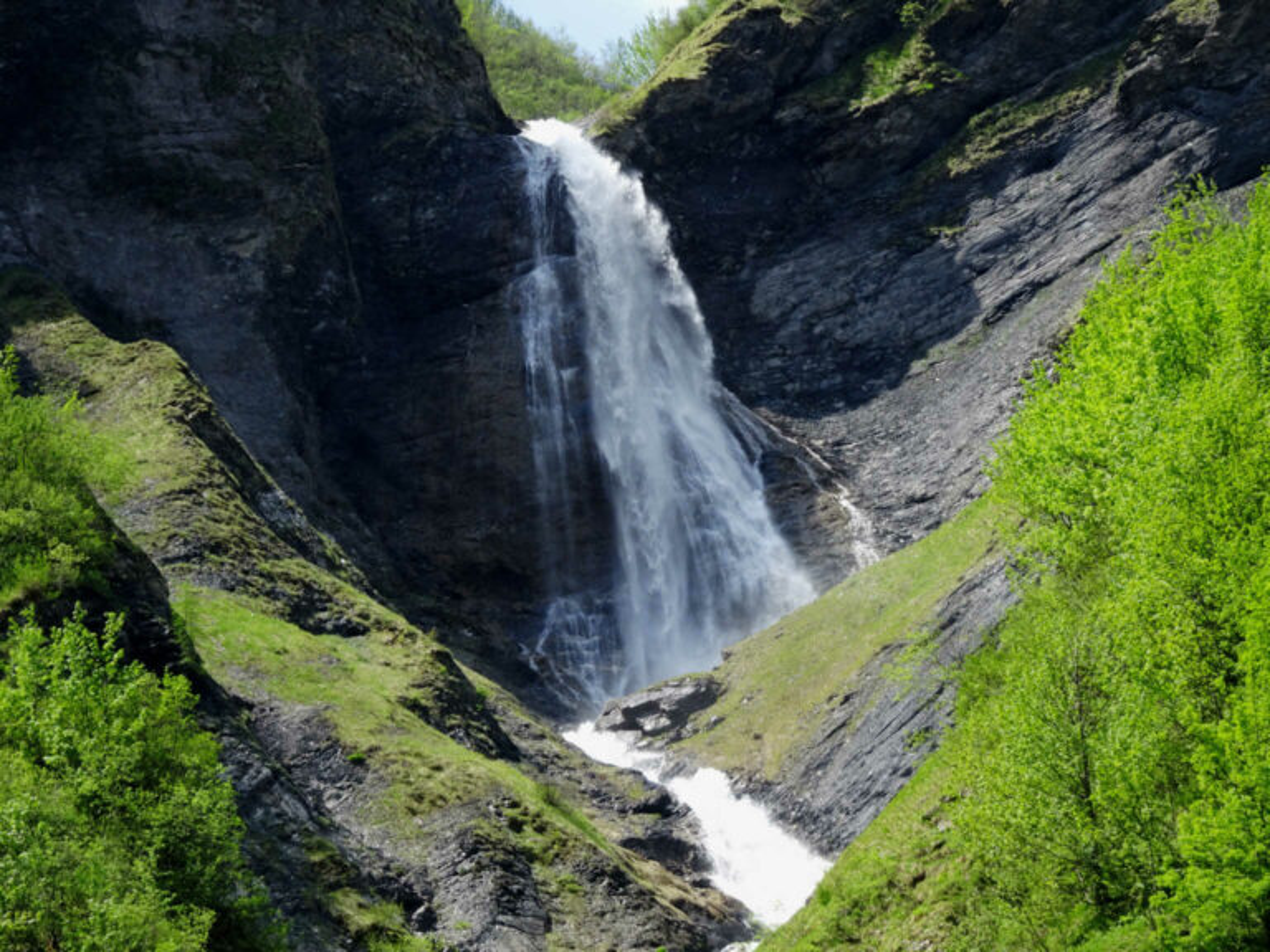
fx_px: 5503
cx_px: 635
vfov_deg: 9.9
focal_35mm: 150
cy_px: 476
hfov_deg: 13.2
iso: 80
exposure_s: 1/200
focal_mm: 25.66
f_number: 5.6
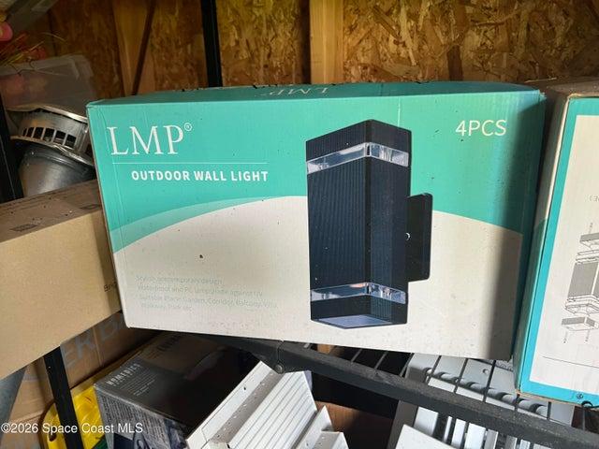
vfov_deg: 53.1
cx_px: 300
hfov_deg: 67.3
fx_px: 450
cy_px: 224
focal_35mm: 26
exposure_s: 1/74
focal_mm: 5.7
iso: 125
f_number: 1.5
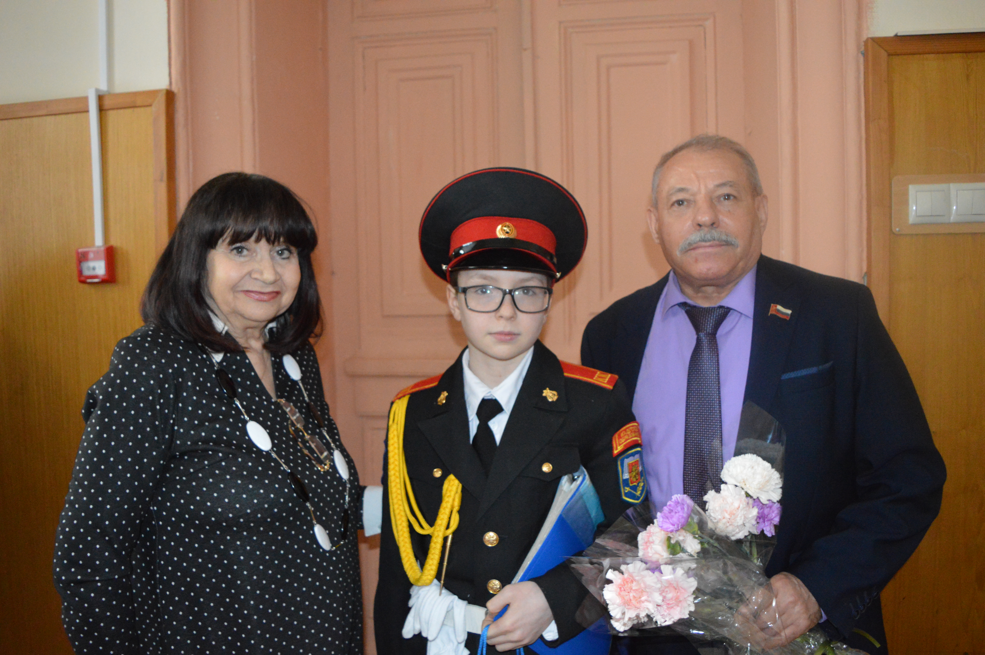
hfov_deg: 67.4
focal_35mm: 27
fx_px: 738
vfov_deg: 47.8
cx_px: 492
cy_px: 328
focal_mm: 18
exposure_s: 1/60
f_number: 3.5
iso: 3200
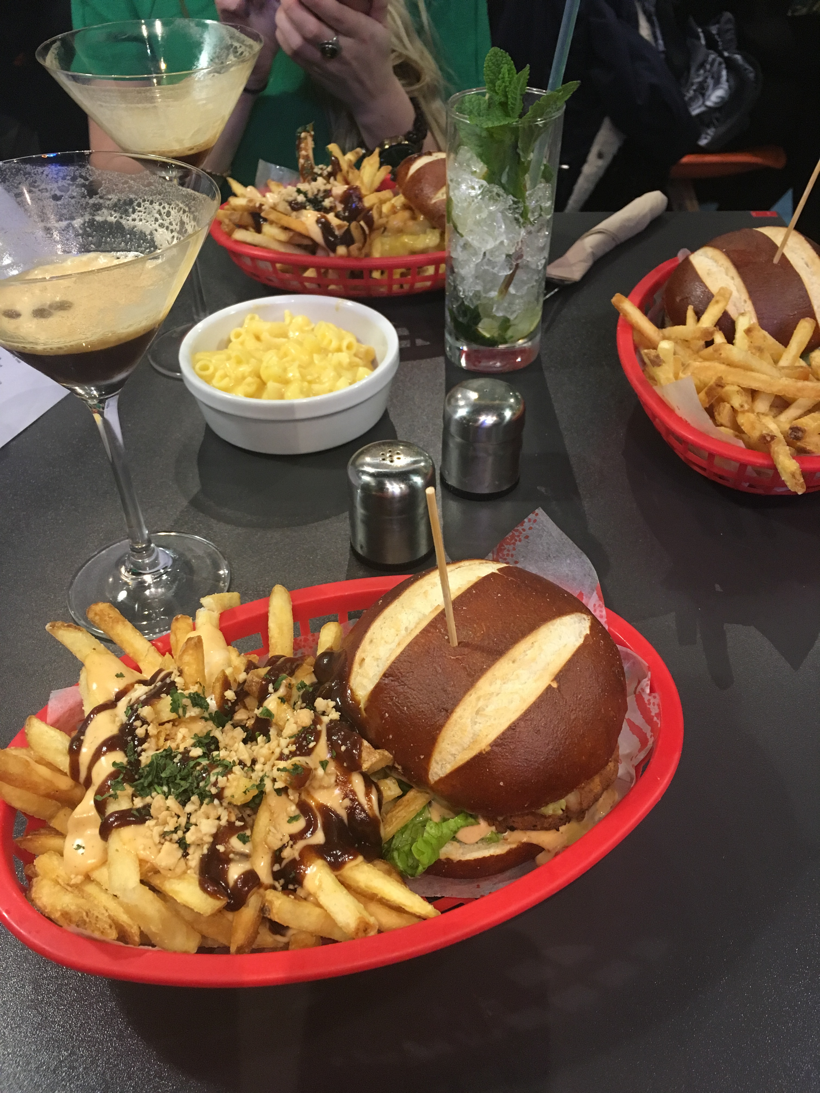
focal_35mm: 29
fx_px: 916
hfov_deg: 48.2
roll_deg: +1.0
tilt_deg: -40.7
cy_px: 546
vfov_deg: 61.7
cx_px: 410
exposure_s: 1/33
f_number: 2.2
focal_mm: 4.15
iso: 200
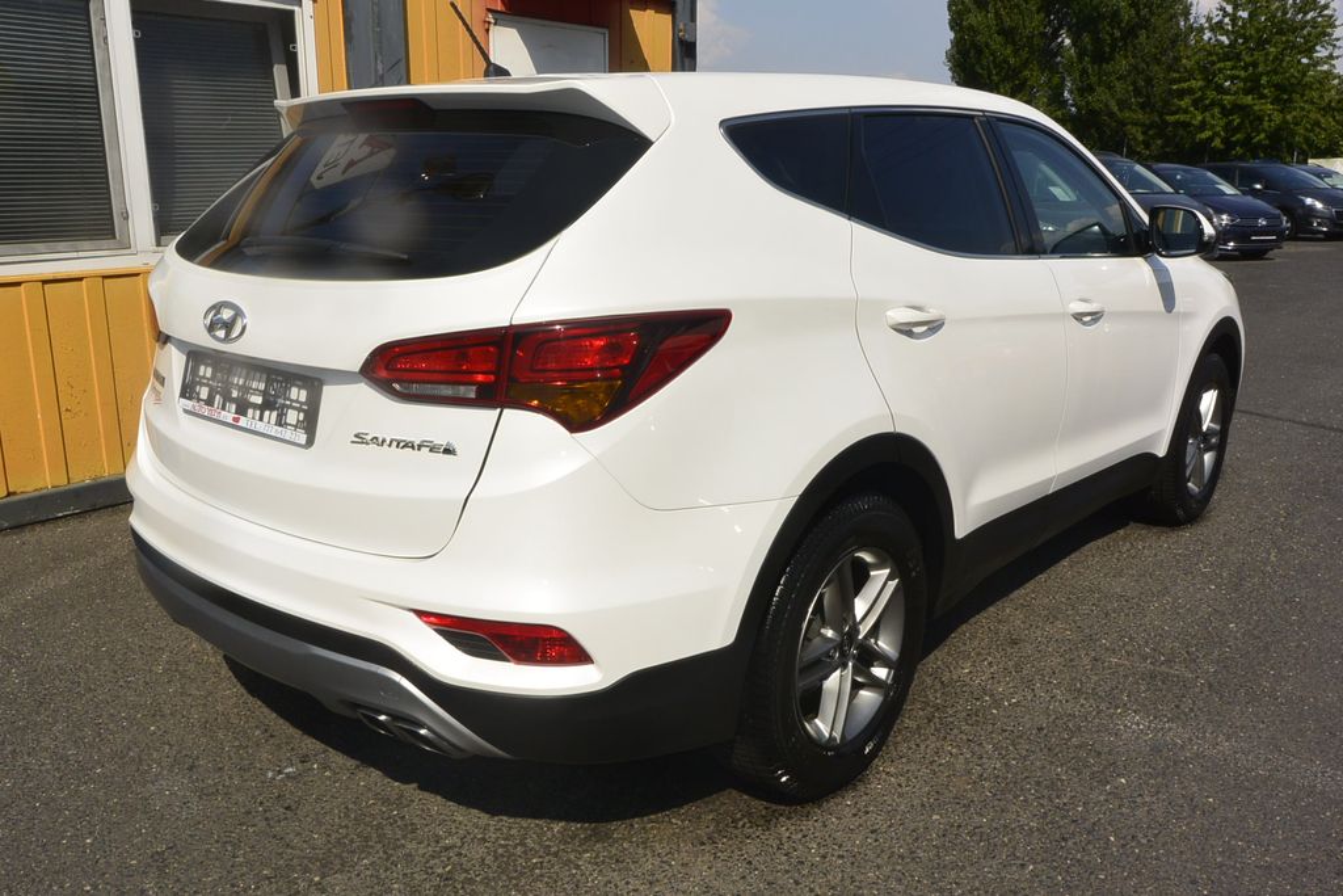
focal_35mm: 29
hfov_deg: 63.7
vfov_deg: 45.0
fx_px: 1082
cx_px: 672
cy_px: 448
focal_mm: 11
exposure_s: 1/250
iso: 160
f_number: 14
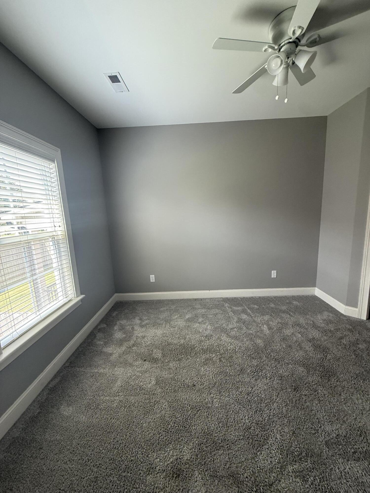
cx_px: 185
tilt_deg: -10.0
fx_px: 200
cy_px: 246
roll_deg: +2.3
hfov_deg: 85.7
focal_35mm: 14
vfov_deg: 102.1
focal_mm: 2.22
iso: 250
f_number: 2.2
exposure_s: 1/99
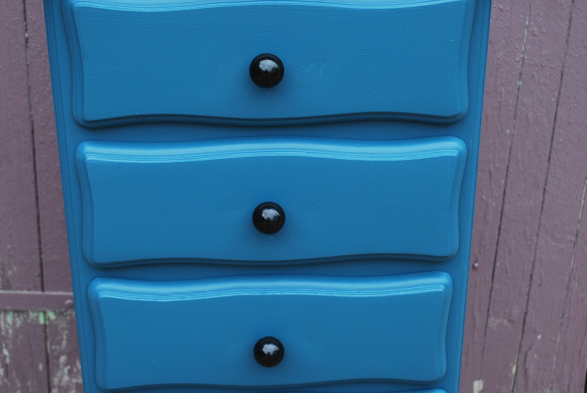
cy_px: 199
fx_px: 947
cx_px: 287
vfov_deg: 23.5
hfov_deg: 34.4
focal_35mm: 58
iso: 200
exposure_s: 1/100
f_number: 5.3
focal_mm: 36
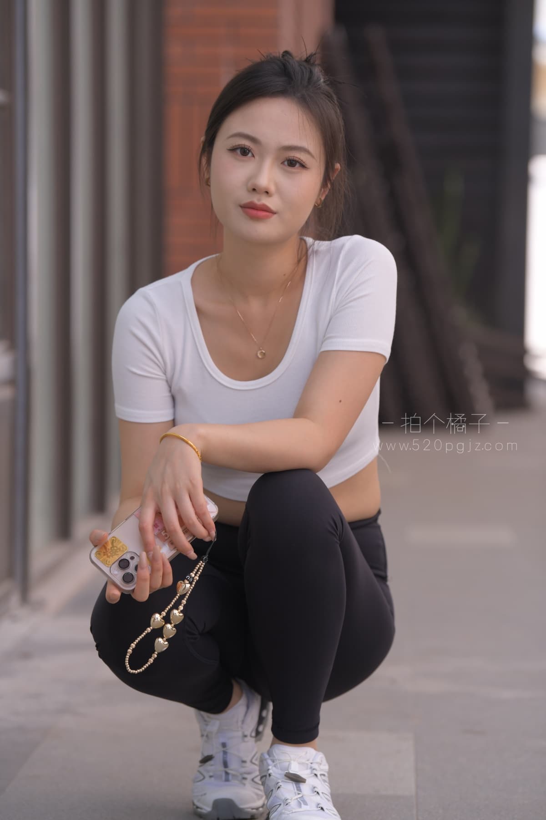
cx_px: 273
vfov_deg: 15.2
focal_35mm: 135
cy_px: 410
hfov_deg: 10.2
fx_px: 3071
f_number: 4
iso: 400
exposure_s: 1/640
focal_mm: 135
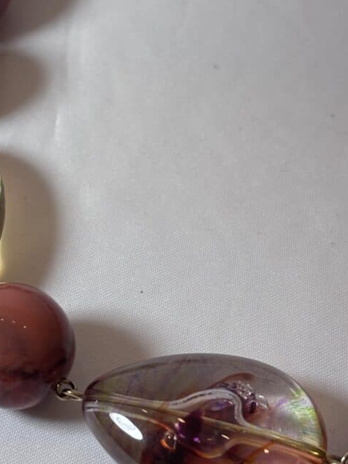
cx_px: 89
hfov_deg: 17.7
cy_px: 253
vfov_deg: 23.6
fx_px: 1113
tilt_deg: -55.6
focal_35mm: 83
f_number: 1.6
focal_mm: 5.96
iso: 25
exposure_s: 1/118
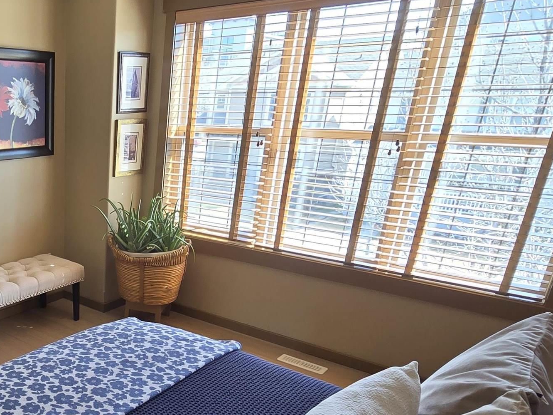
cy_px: 309
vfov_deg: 45.3
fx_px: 479
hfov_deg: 52.8
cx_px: 57
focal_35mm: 30
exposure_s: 1/60
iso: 80
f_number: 2.2
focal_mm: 2.2
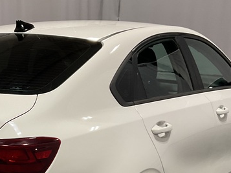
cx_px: 14
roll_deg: -1.1
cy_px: 174
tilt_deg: -14.5
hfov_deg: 24.2
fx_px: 521
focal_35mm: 78
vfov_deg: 18.4
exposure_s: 1/120
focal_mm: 3
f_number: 1.8
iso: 64
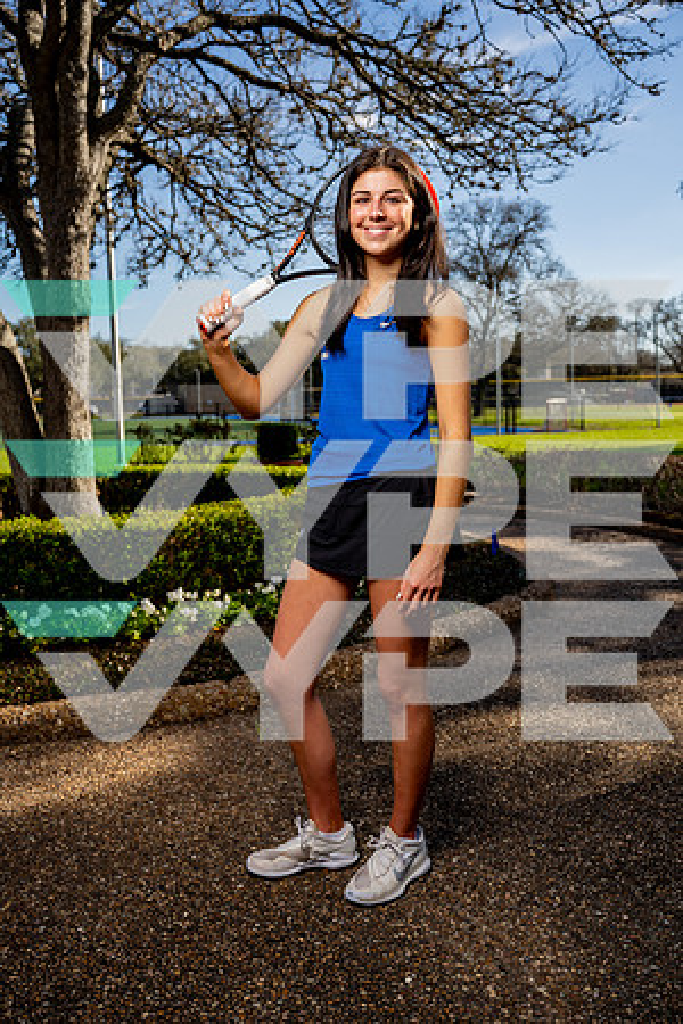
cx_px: 342
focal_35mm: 33
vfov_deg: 57.2
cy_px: 512
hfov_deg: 40.0
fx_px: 939
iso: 100
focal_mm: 33
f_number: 4
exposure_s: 1/1250
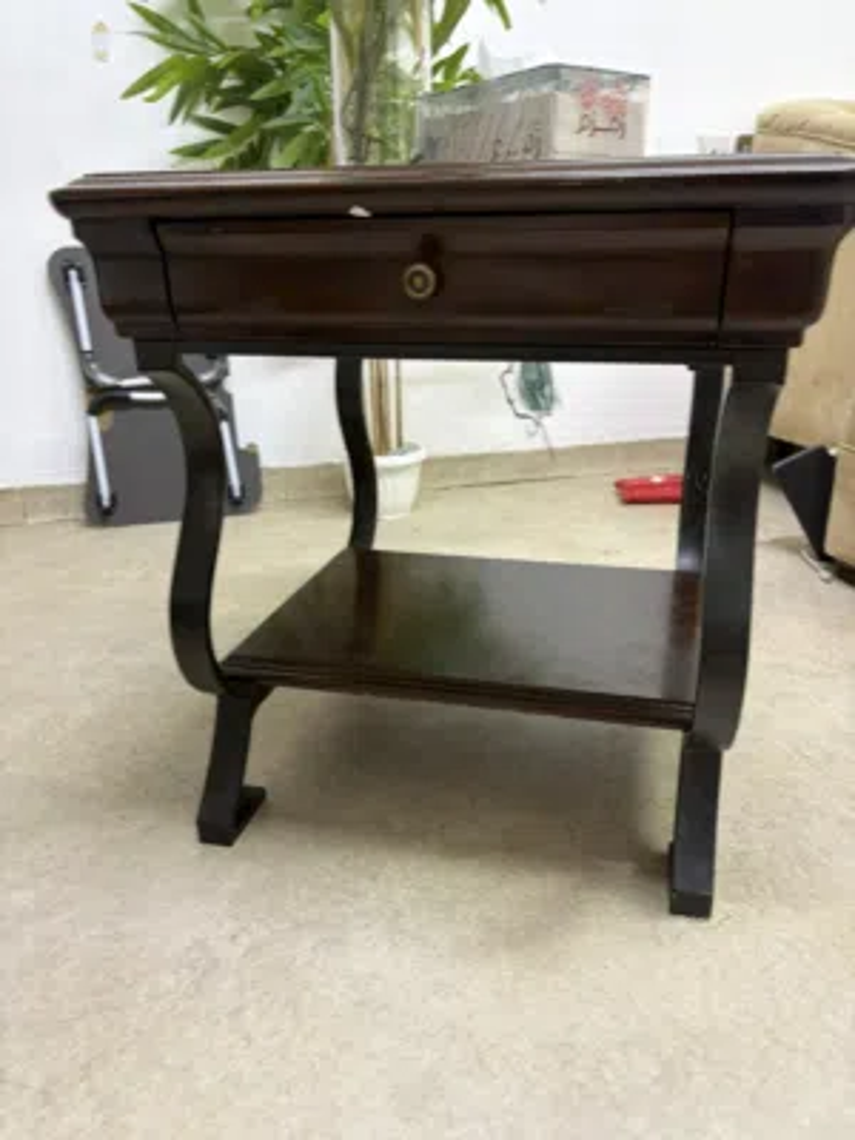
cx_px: 428
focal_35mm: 26
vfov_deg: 67.3
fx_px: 856
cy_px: 570
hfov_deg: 53.1
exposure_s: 1/50
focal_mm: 5.96
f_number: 1.6
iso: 160
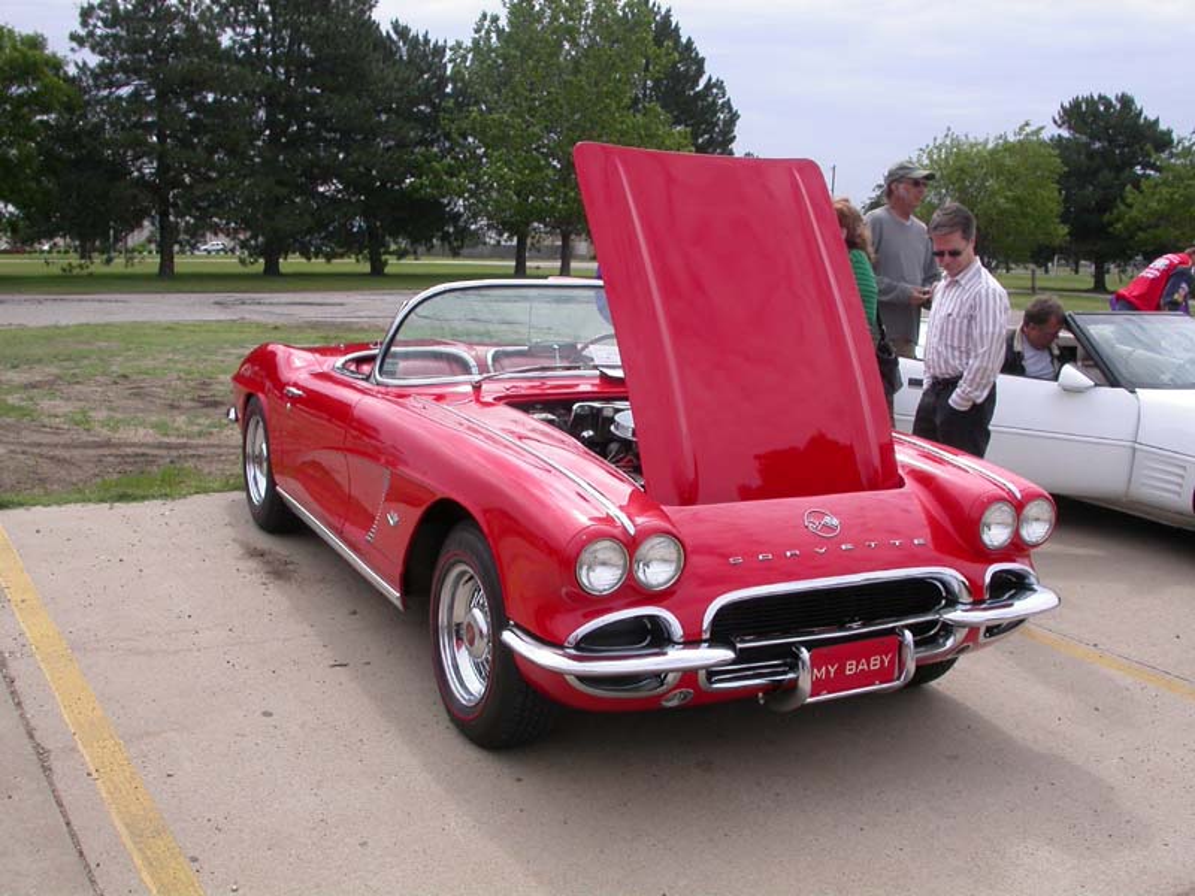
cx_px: 598
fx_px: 1312
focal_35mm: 38
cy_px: 448
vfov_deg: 37.7
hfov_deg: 49.0
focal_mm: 7.85
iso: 100
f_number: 6.7
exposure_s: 1/318
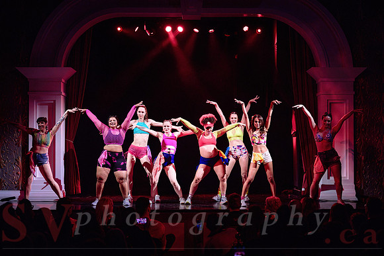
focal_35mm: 75
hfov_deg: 27.0
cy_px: 128
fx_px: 800
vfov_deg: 18.2
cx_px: 206
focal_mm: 70
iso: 1600
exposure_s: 1/250
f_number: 2.8
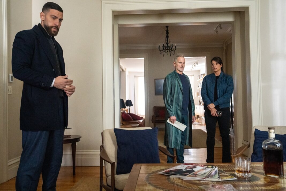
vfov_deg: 41.1
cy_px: 96
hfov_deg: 58.7
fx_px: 254
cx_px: 143
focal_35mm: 32
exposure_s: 1/125
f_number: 5.6
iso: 12800
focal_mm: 32
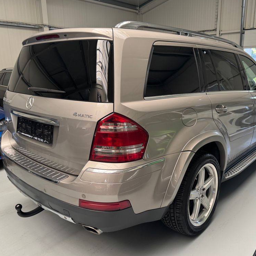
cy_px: 127
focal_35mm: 29
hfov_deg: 55.4
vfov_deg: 55.6
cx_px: 145
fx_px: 243
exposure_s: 1/121
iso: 160
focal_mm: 6.76
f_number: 1.78
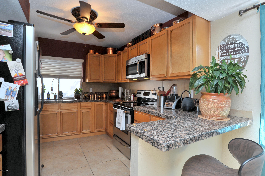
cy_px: 88
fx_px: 132
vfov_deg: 67.3
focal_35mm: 18
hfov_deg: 90.0
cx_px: 132
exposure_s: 1/40
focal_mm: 18
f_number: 9
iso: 640
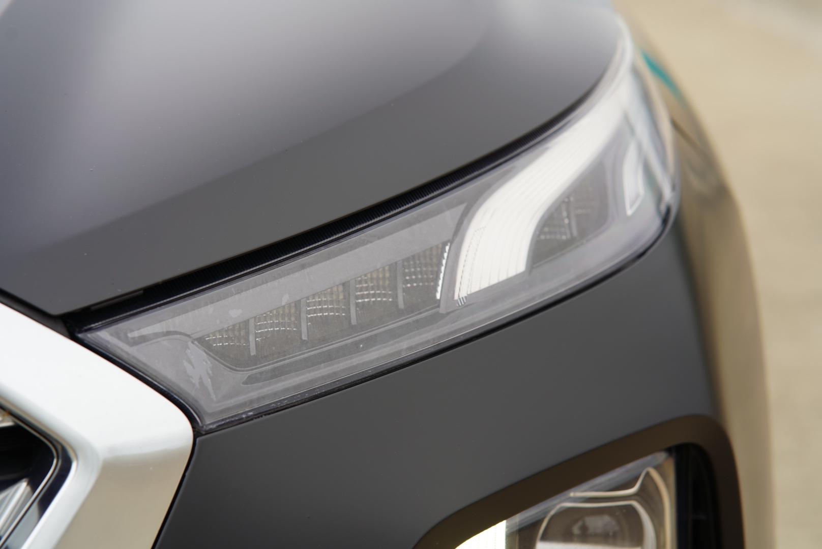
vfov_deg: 16.1
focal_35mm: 85
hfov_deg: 23.9
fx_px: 1942
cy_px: 274
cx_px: 411
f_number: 5
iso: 100
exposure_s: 1/160
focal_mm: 85
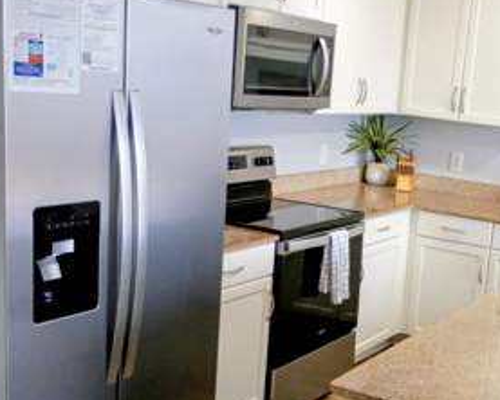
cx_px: 406
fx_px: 726
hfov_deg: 36.6
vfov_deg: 30.6
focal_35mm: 49
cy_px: 271
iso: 337
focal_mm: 4.27
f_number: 1.8
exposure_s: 1/60
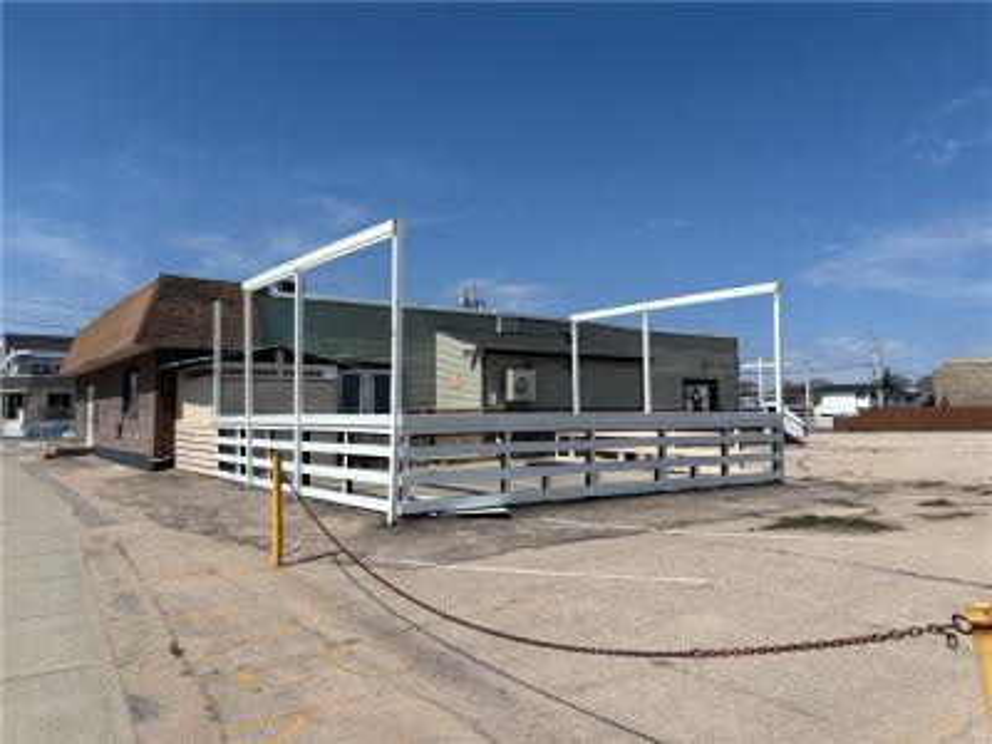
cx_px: 496
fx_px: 745
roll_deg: +0.3
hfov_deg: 67.3
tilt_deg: +3.6
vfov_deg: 53.1
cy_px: 372
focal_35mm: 26
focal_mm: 5.96
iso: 50
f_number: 1.6
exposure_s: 1/6329
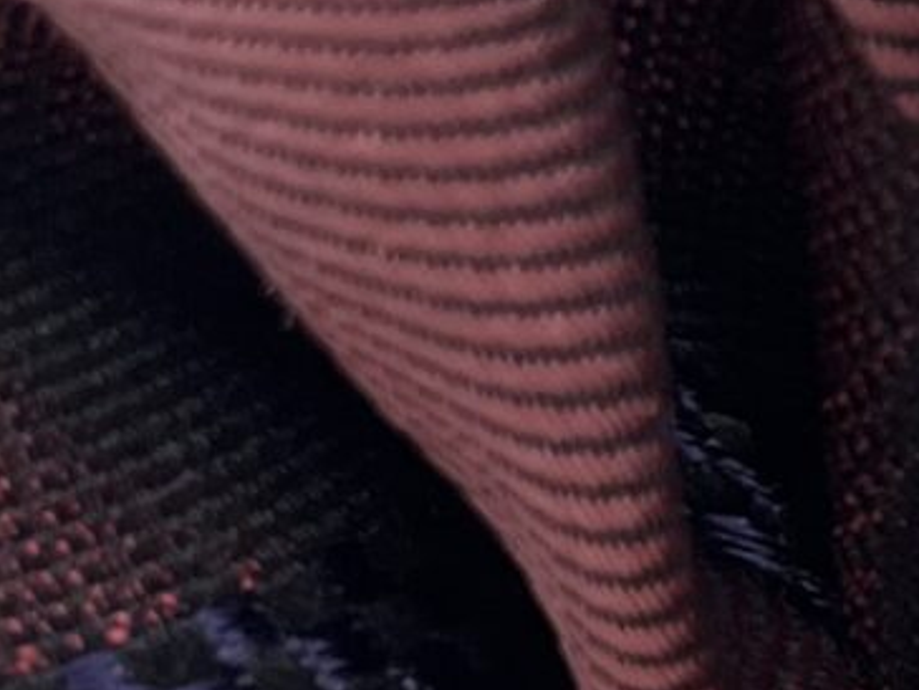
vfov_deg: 6.7
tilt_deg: -57.5
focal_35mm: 214
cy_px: 1312
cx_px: 1623
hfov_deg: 8.9
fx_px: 5681
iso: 50
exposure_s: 1/497
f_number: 1.6
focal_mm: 5.1
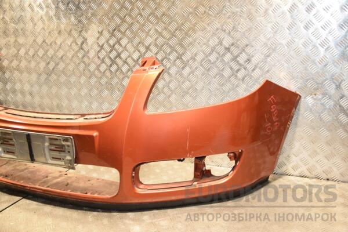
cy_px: 116
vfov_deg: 35.5
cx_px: 174
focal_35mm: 38
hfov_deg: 51.3
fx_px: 362
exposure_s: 1/125
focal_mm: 25
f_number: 5
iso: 800
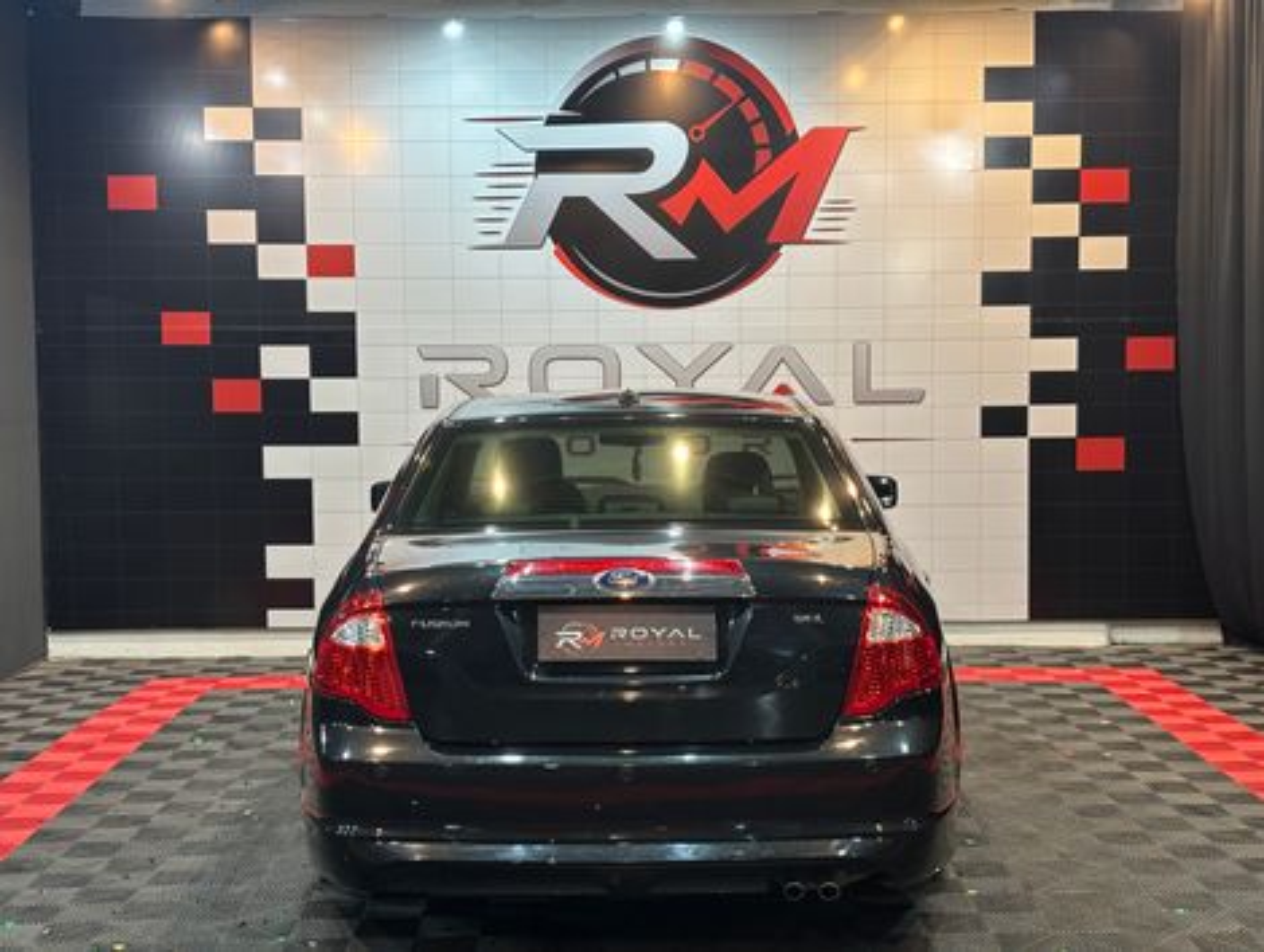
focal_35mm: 52
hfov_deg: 36.8
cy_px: 476
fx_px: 1902
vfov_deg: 28.1
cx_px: 632
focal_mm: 5.96
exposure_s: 1/60
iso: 64
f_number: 1.6
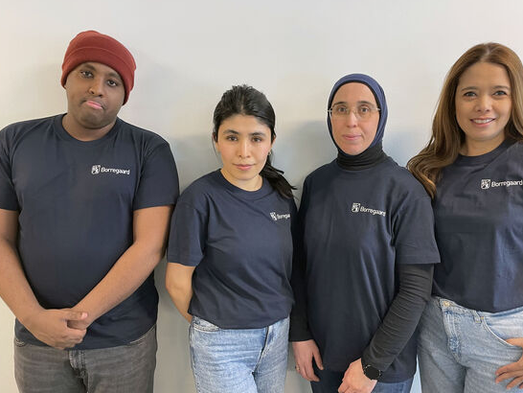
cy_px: 213
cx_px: 280
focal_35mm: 30
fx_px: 453
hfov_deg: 59.9
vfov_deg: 46.8
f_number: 1.6
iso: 100
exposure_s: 1/50
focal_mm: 4.2
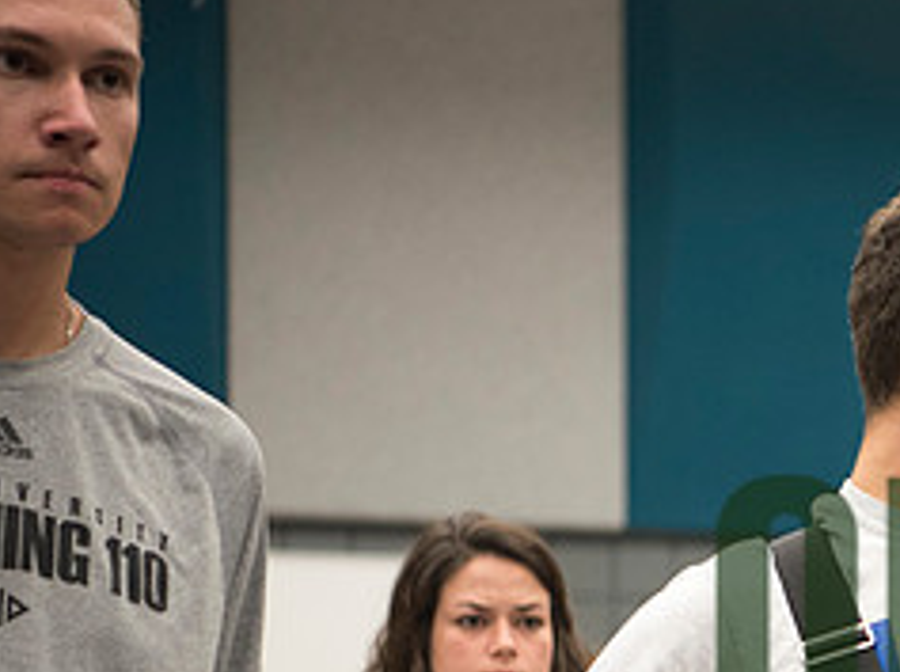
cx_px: 1003
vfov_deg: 8.9
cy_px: 655
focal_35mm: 165
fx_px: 4283
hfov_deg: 11.8
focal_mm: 70
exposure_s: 1/160
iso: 1250
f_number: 2.8
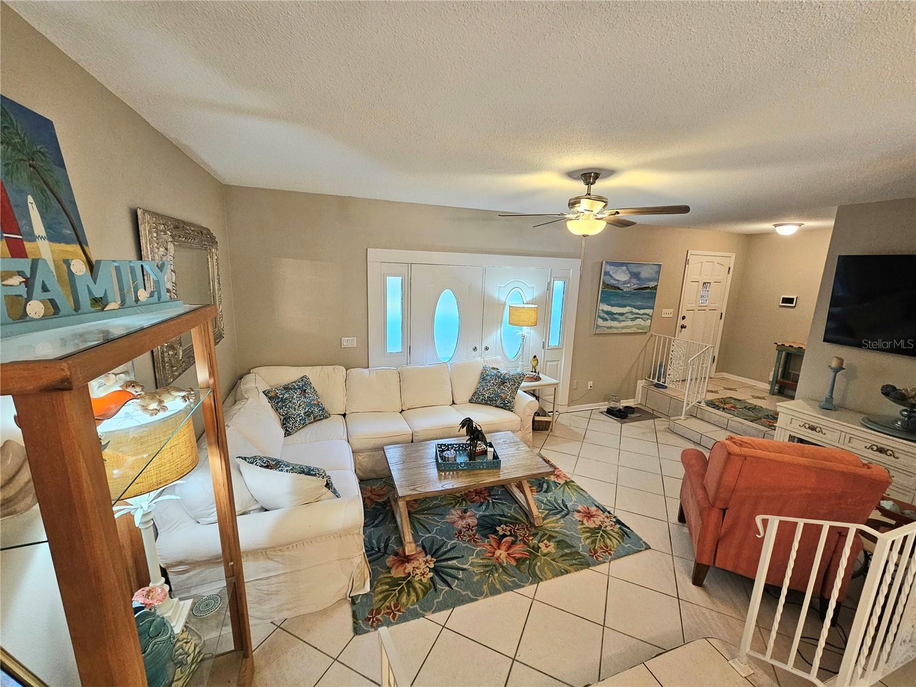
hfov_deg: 106.2
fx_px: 344
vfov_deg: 89.9
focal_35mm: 13
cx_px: 458
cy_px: 344
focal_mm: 2.2
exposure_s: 1/60.2
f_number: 2.2
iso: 250
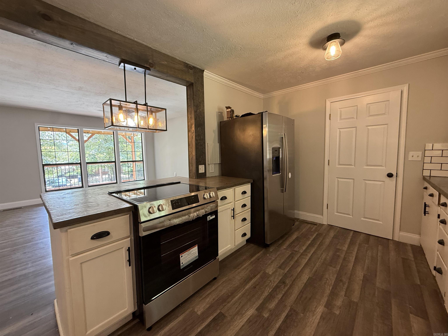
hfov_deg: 102.1
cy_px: 168
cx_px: 224
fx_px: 181
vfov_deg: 85.7
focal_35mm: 14
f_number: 2.2
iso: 200
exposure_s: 1/60
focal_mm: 2.22
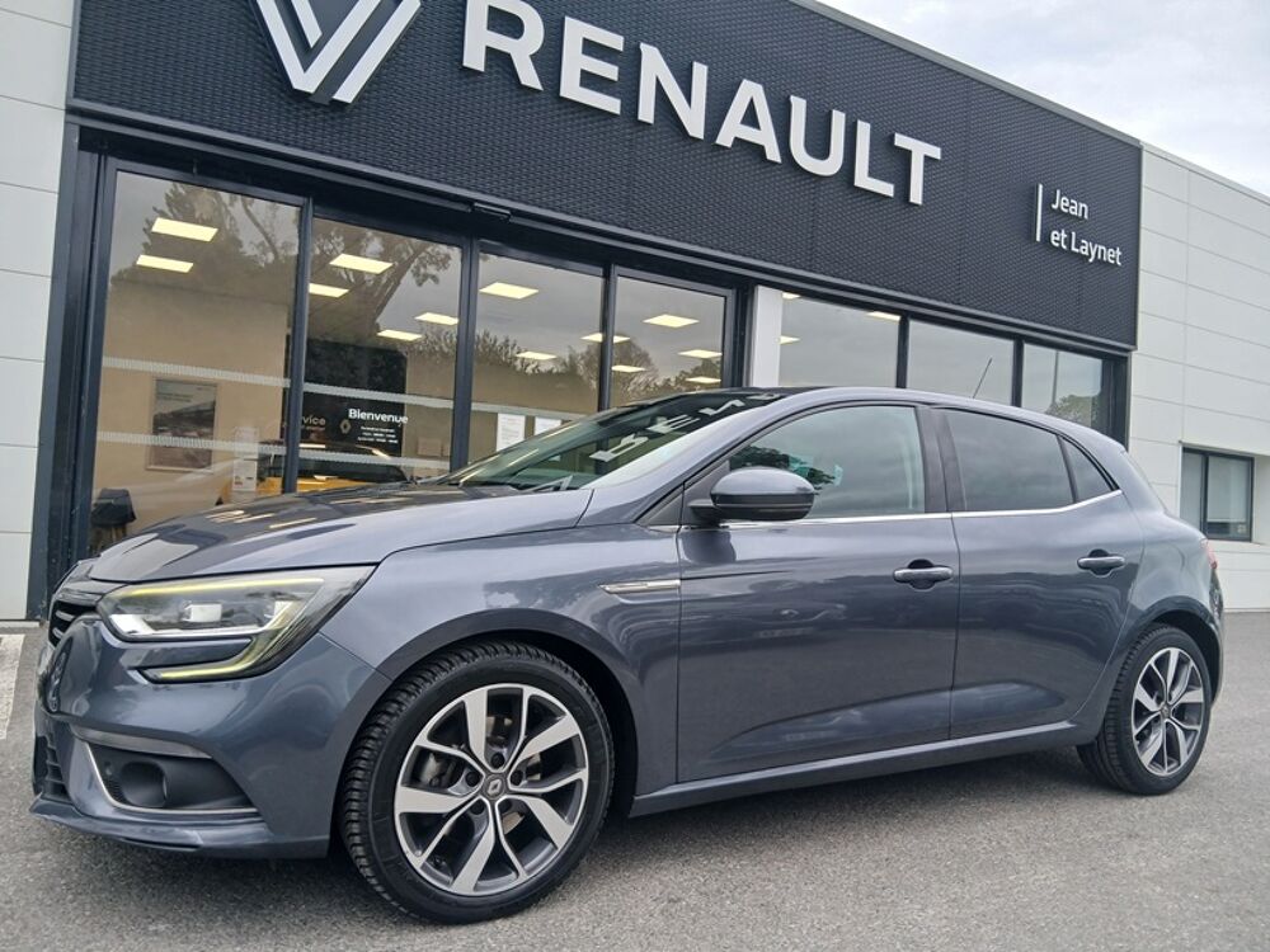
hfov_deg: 67.3
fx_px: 954
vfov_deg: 53.1
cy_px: 476
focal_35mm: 26
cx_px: 635
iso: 40
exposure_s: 1/50
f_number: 1.8
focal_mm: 3.98
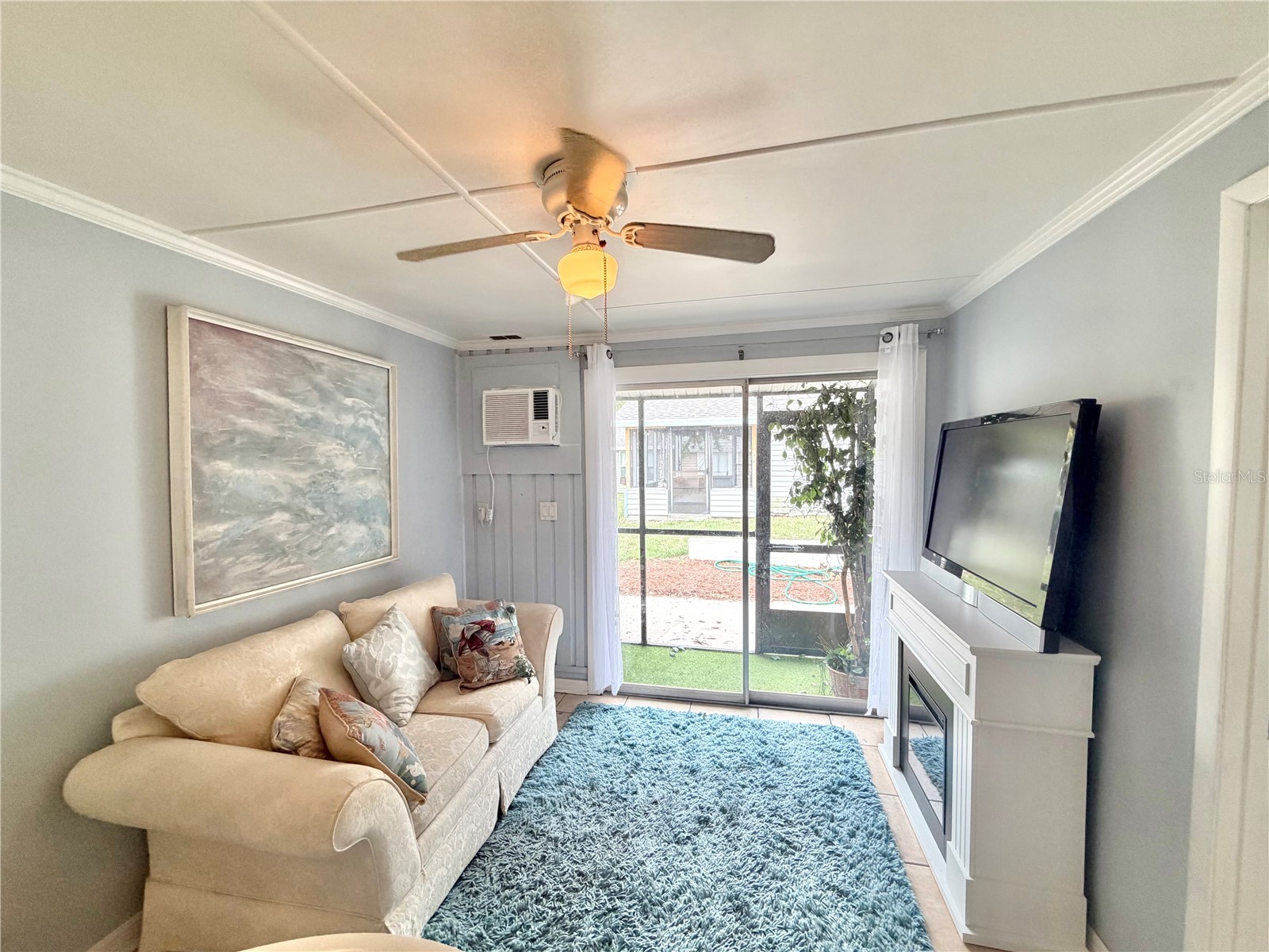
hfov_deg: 102.1
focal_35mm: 14
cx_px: 634
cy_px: 476
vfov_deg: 85.7
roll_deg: +0.8
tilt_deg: -3.2
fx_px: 513
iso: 160
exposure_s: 1/120
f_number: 2.2
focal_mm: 2.22
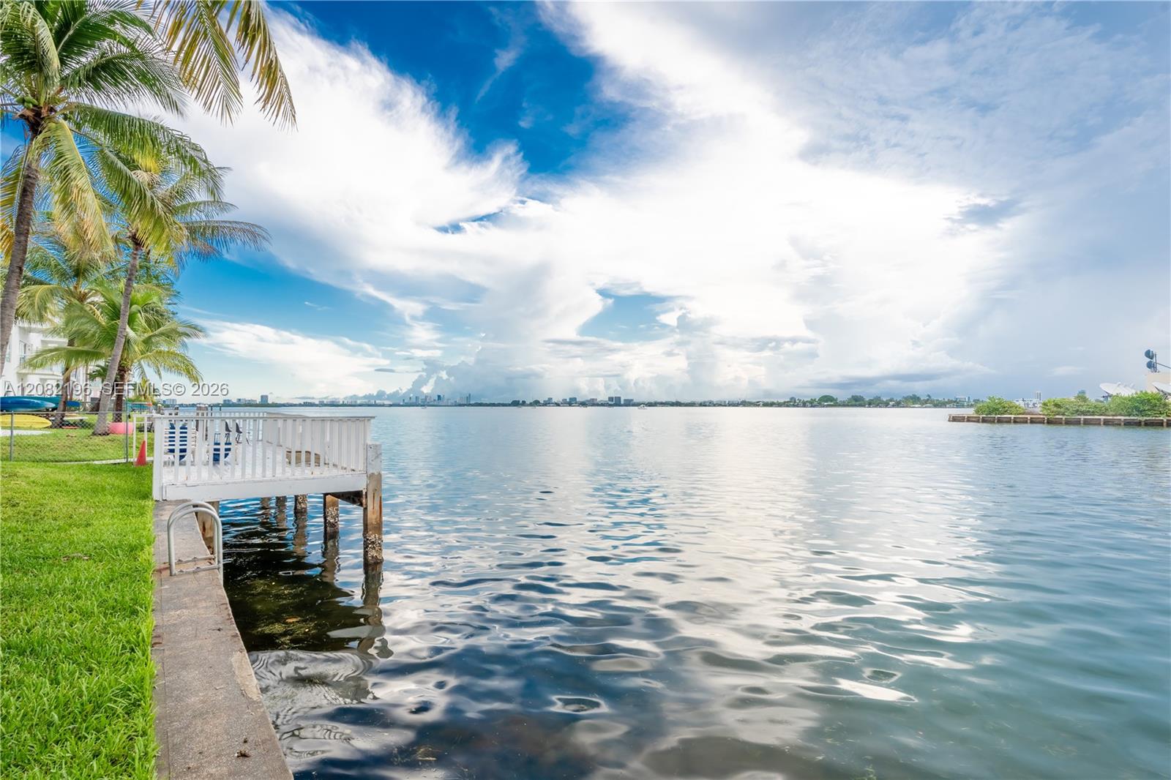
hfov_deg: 91.6
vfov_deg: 68.9
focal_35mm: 18
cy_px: 390
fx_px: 569
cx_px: 586
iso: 100
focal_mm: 17.5
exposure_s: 1/2000
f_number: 11
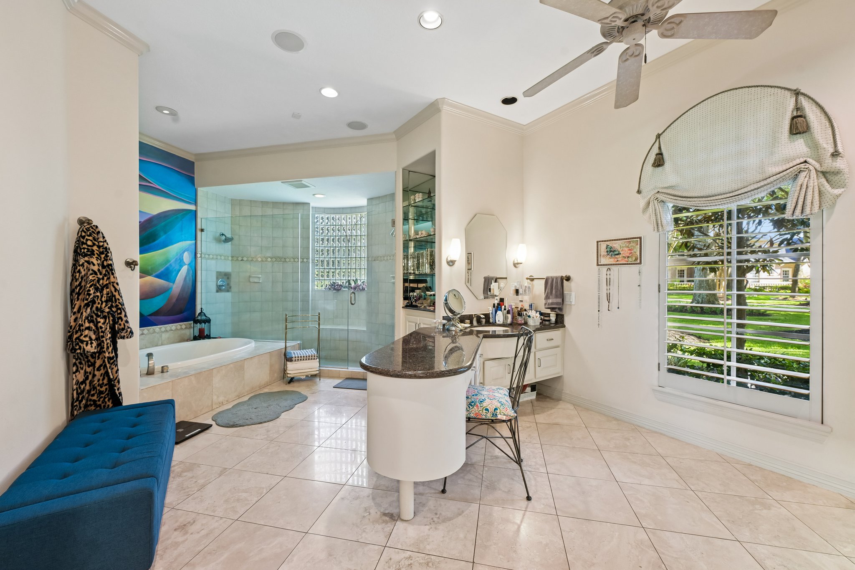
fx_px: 332
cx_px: 428
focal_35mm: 14
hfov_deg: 104.3
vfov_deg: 81.2
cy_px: 285
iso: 400
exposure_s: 1/5
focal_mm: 14
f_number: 8
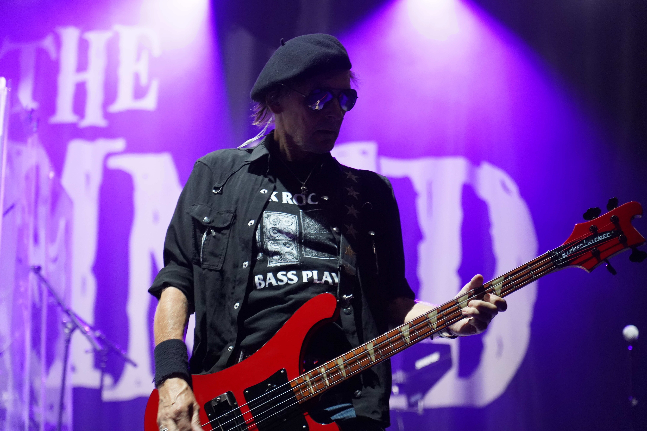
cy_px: 216
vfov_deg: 13.0
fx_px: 1887
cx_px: 324
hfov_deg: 19.5
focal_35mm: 105
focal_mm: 105
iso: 8000
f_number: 4
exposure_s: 1/160
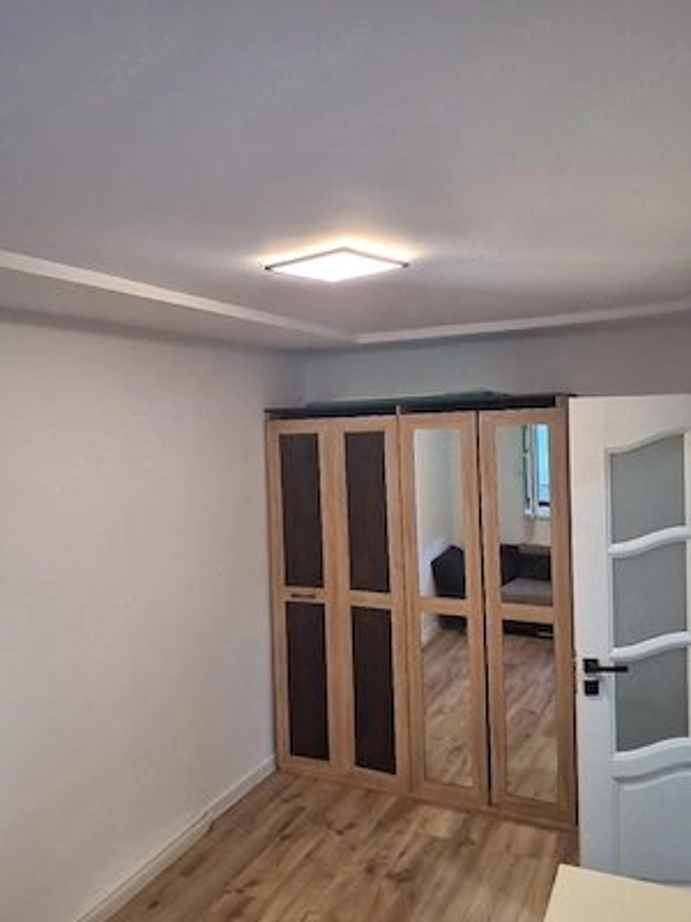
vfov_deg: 65.3
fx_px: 719
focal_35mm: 27
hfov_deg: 51.4
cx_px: 346
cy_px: 461
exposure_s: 1/50
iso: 160
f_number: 1.9
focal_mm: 3.58
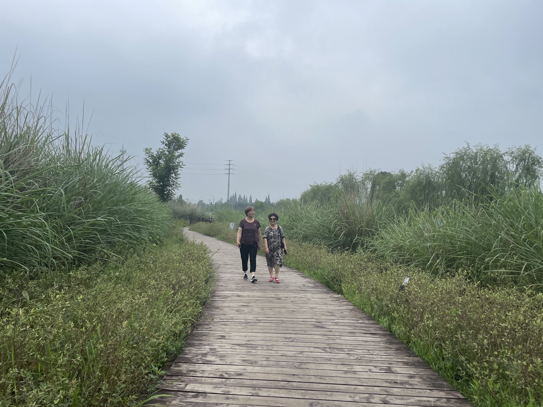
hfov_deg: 67.3
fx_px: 408
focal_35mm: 26
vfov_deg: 53.1
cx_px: 272
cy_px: 204
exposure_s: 1/2212
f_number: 1.6
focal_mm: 4.2
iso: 32
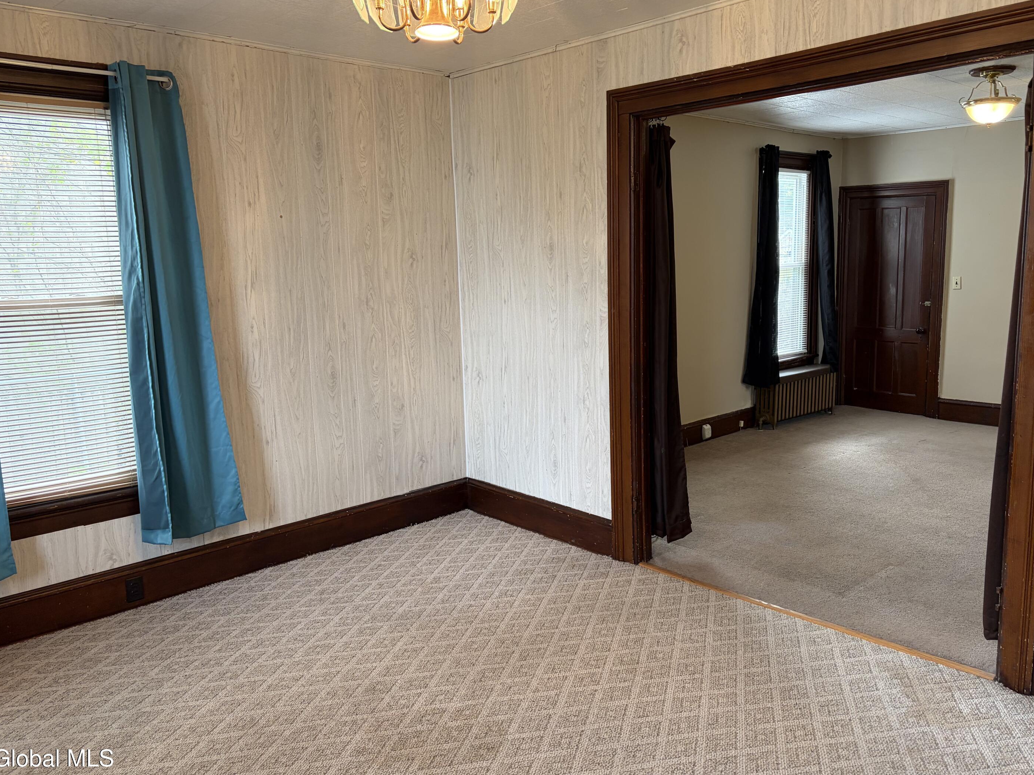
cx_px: 547
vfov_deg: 49.7
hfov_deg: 63.4
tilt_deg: -8.3
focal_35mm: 28
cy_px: 379
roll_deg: +1.8
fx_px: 836
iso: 125
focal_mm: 5.96
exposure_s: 1/60
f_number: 1.6
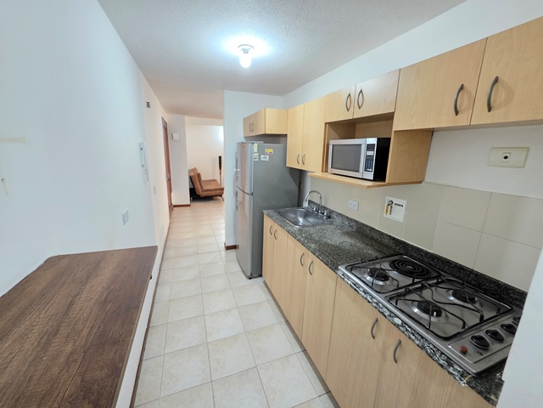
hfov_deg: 106.2
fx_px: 204
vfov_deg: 89.9
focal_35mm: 13
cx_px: 272
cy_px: 204
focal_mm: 2.2
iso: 500
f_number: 1.9
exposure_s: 1/60
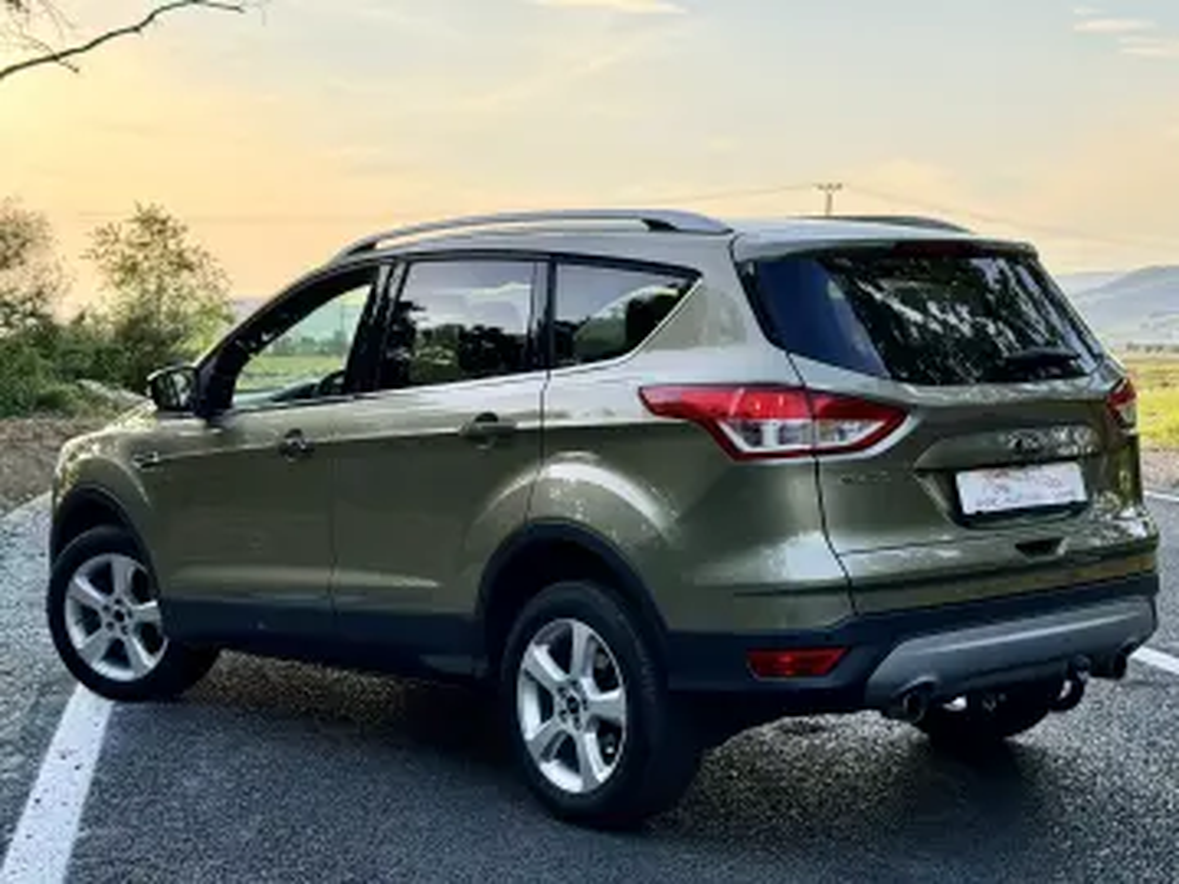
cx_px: 590
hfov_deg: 39.7
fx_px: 1635
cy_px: 442
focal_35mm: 48
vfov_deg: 30.3
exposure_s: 1/762
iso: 100
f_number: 1.78
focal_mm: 6.76
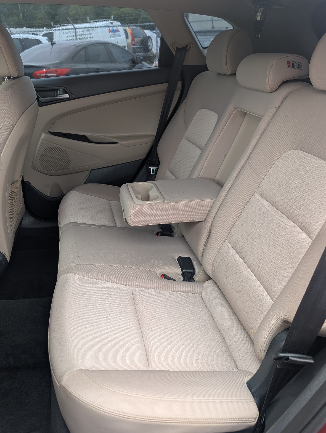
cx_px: 145
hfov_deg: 51.4
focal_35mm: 27
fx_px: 338
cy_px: 207
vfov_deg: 65.2
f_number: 1.68
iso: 31
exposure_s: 1/136
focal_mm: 6.9
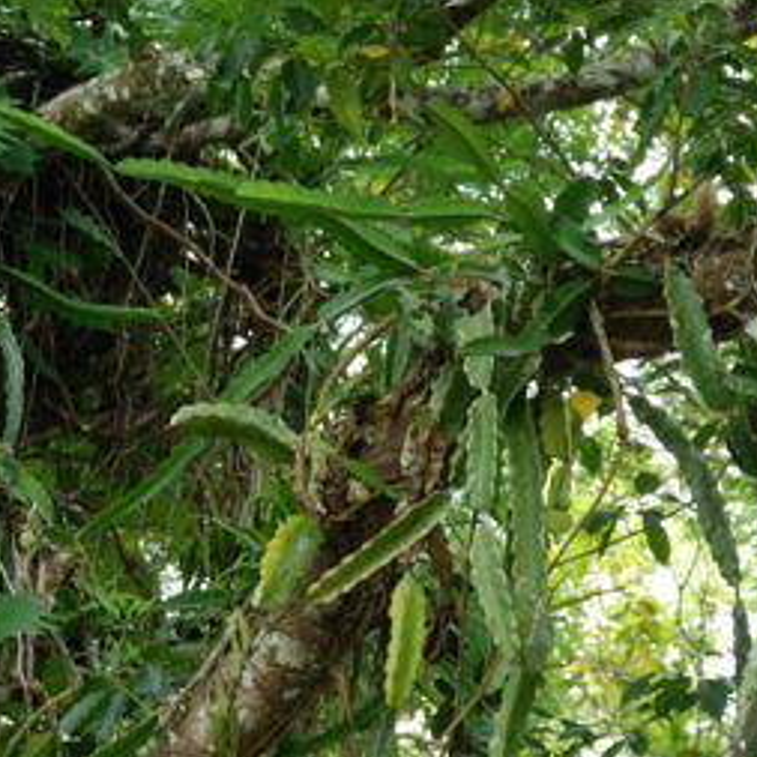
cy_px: 420
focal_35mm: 131
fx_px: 3241
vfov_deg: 13.3
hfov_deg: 13.3
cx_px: 395
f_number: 4.5
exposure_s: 1/40
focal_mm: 52
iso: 640
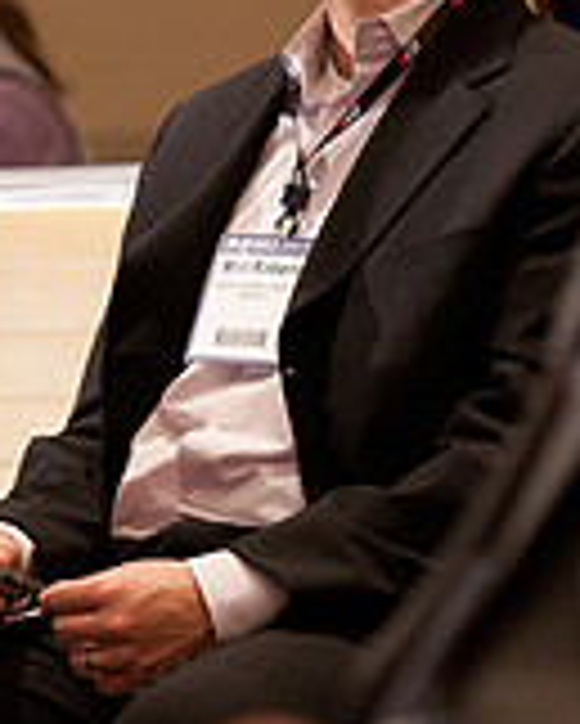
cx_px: 506
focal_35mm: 480
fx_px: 10290
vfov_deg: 4.0
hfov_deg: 3.2
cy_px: 454
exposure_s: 1/100
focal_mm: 122
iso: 1250
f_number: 2.8
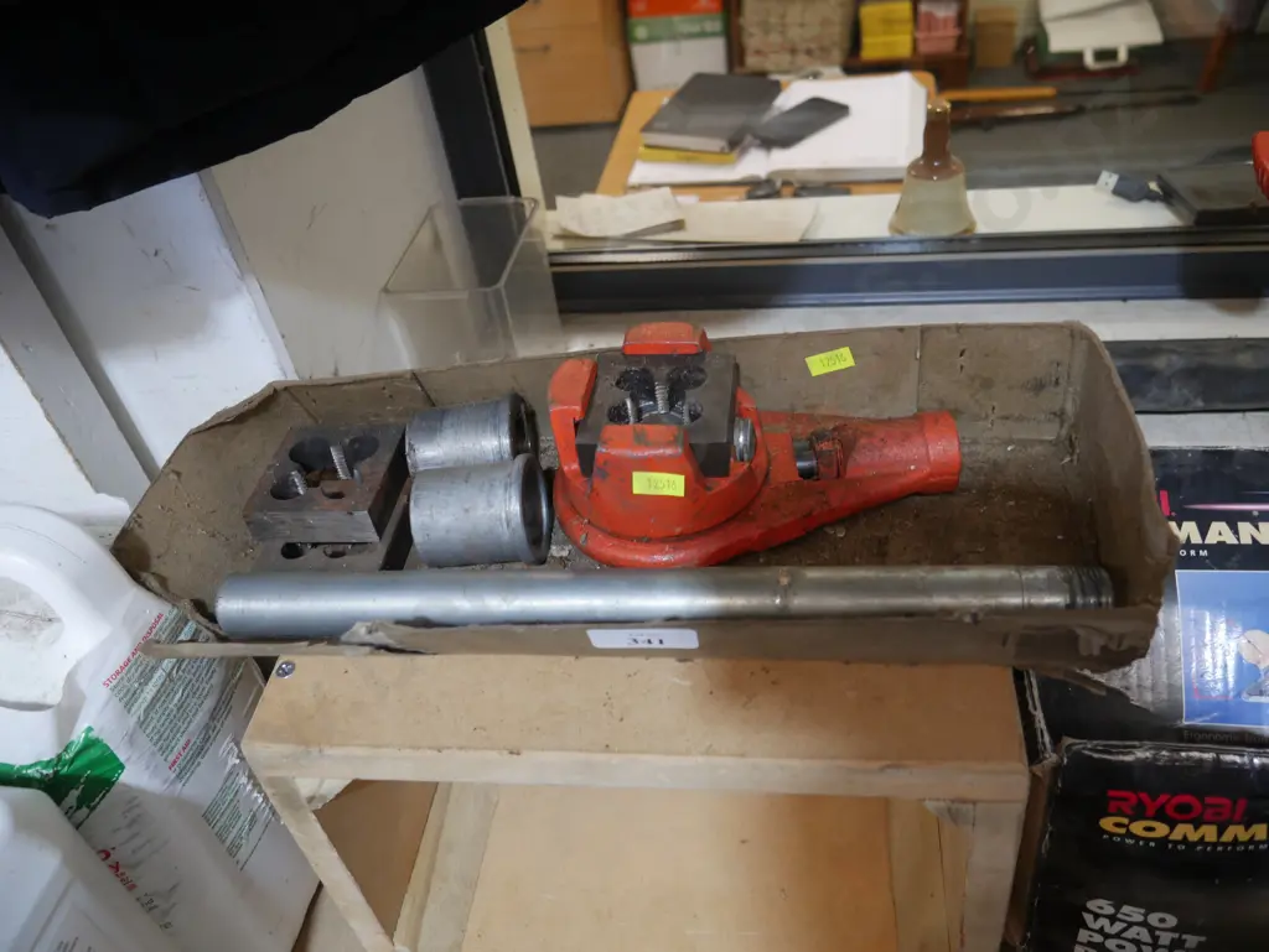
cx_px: 634
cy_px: 476
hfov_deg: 63.4
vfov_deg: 49.8
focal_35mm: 28
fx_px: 1027
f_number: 3.5
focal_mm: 14
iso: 500
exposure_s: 1/60
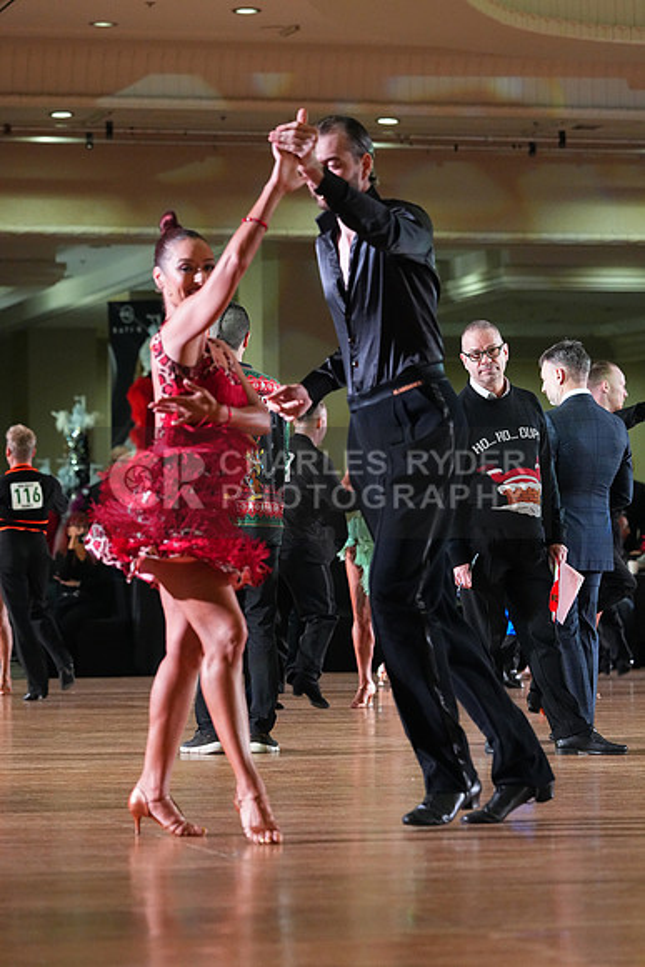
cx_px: 322
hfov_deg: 9.1
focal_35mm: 151
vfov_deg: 13.6
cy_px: 484
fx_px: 4055
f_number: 5
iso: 8000
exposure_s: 1/400
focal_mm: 151
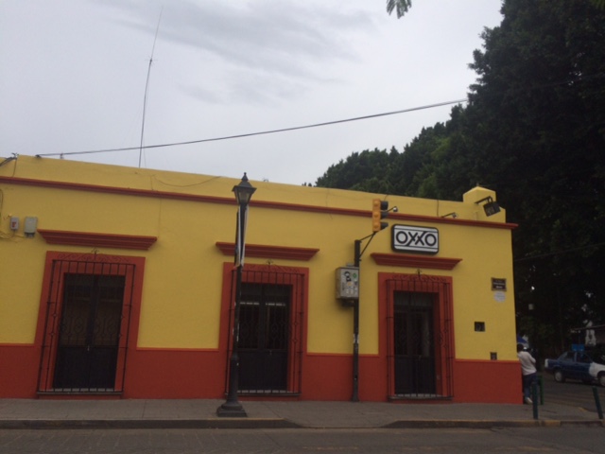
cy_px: 227
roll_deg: -2.0
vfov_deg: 48.2
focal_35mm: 29
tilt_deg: +11.4
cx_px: 302
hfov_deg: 61.7
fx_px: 507
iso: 32
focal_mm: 4.15
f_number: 2.2
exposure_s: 1/3425
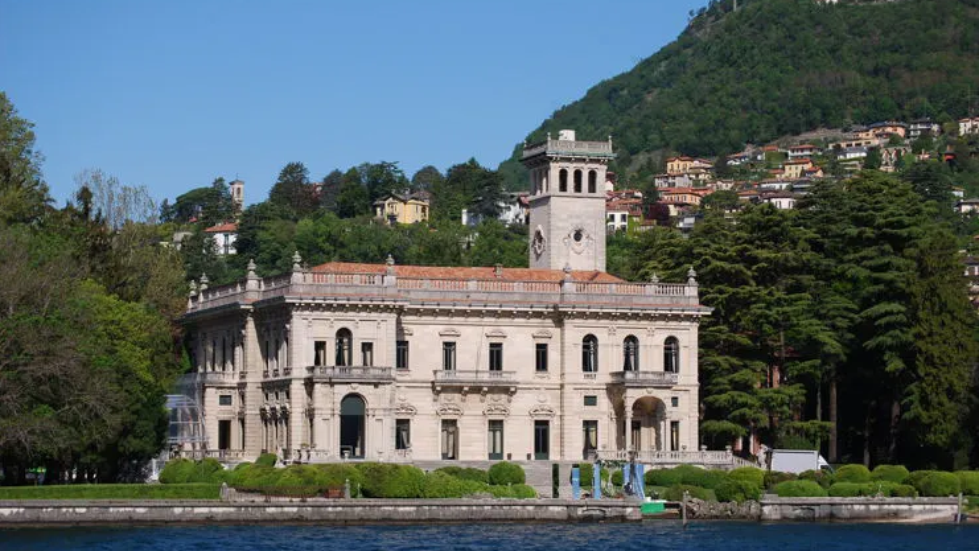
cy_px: 322
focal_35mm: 95
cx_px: 488
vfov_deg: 12.7
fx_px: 2466
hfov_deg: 22.5
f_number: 5.6
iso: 100
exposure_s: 1/500
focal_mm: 60
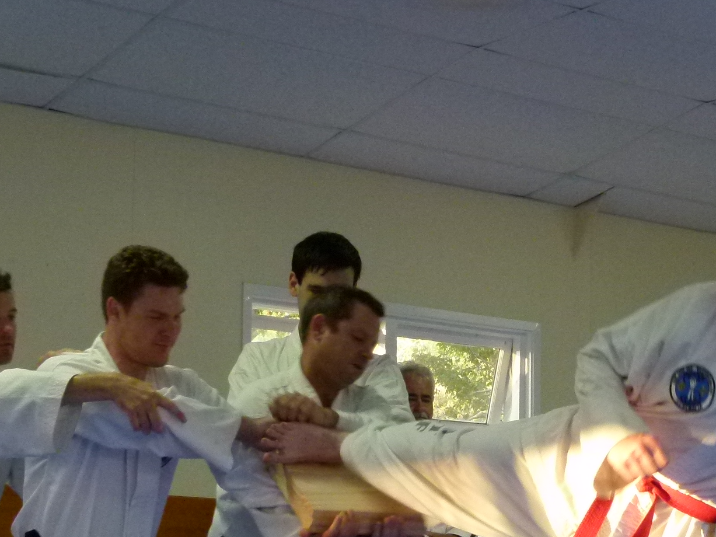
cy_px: 493
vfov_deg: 15.2
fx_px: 1985
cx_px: 465
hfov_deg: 20.4
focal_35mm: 96
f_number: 3.2
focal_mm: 8.3
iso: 400
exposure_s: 1/50
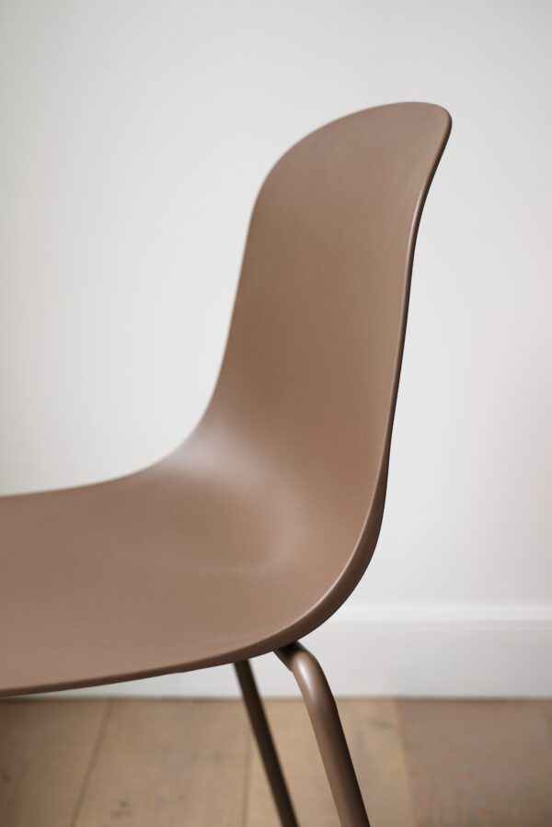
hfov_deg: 26.5
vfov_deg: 38.9
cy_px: 414
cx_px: 276
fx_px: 1173
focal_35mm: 51
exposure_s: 1/52
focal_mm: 34.2
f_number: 4
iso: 640
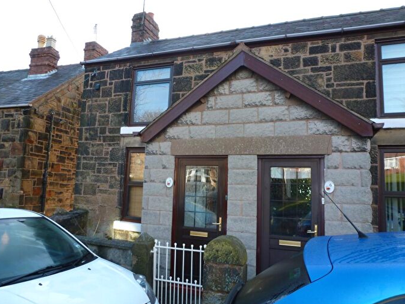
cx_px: 195
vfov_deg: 54.9
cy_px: 152
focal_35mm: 25
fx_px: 292
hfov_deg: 69.4
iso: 100
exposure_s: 1/100
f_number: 3.3
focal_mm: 4.3
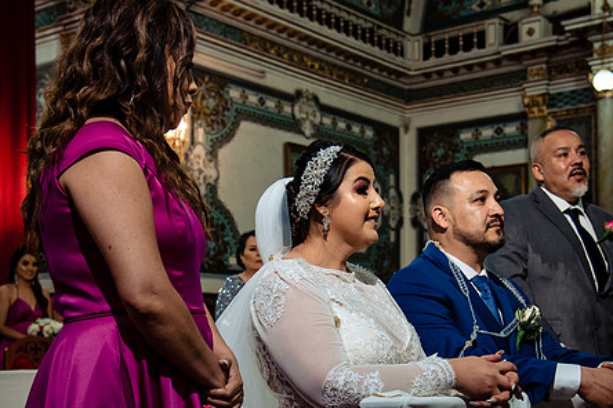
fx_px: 1005
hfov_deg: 33.9
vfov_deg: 22.9
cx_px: 287
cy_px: 283
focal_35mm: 59
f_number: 5
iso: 2000
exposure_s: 1/125
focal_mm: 38
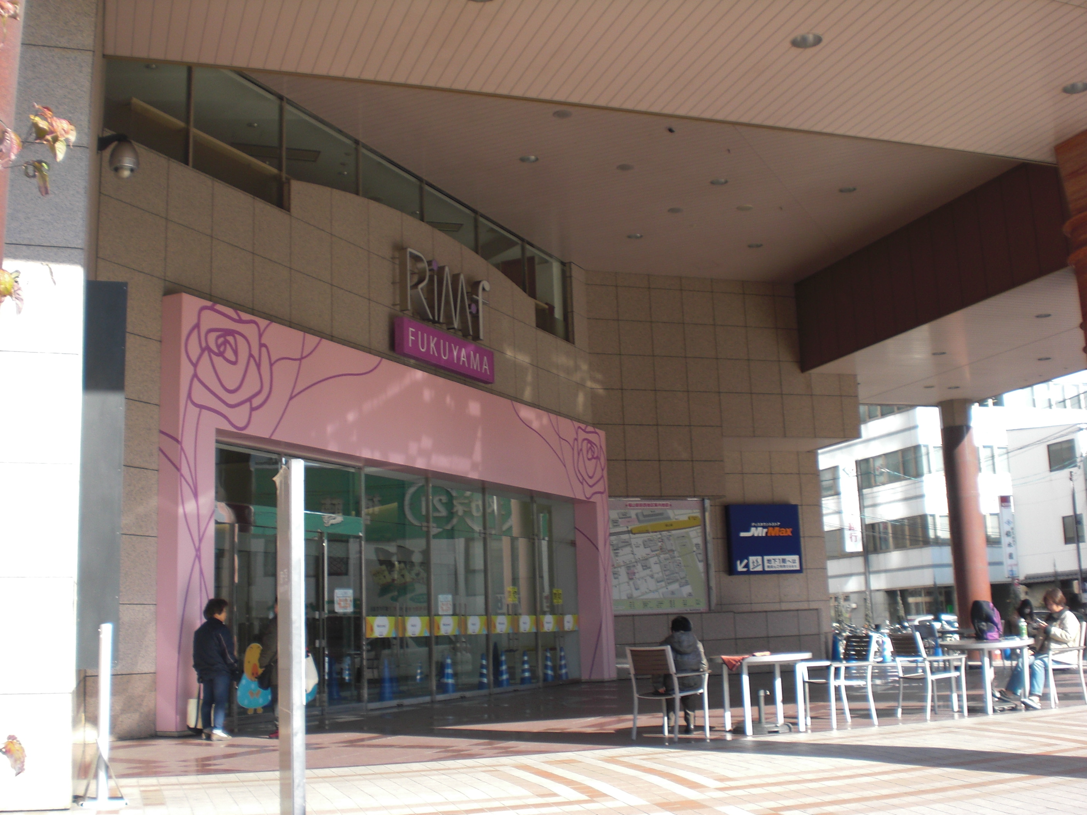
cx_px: 544
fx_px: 1193
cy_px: 408
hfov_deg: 49.0
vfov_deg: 37.7
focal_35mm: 38
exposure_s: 1/250
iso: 64
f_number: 3.1
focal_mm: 6.3
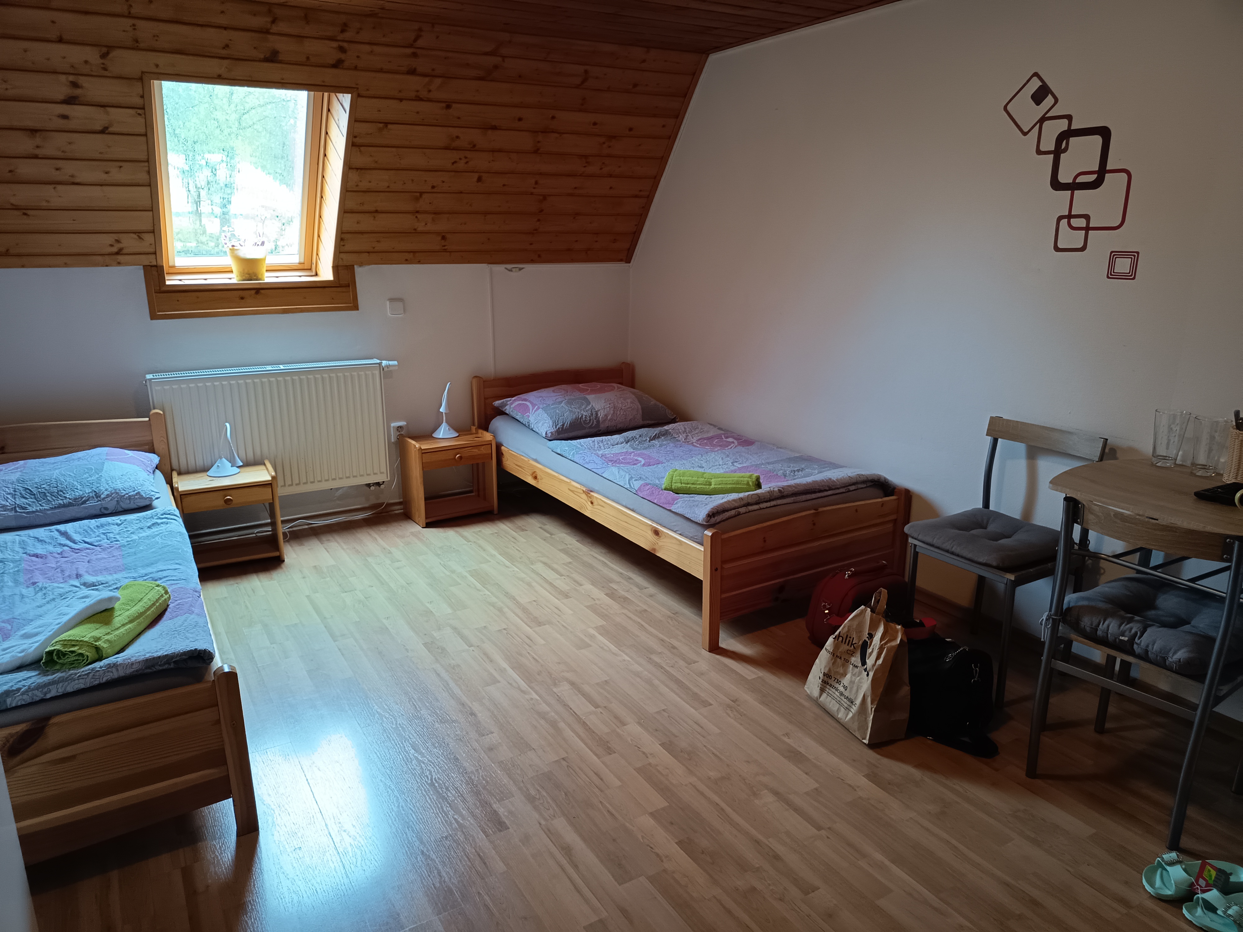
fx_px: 862
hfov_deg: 71.6
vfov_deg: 56.8
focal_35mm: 24
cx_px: 622
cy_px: 466
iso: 447
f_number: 1.7
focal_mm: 5.27
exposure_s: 1/25
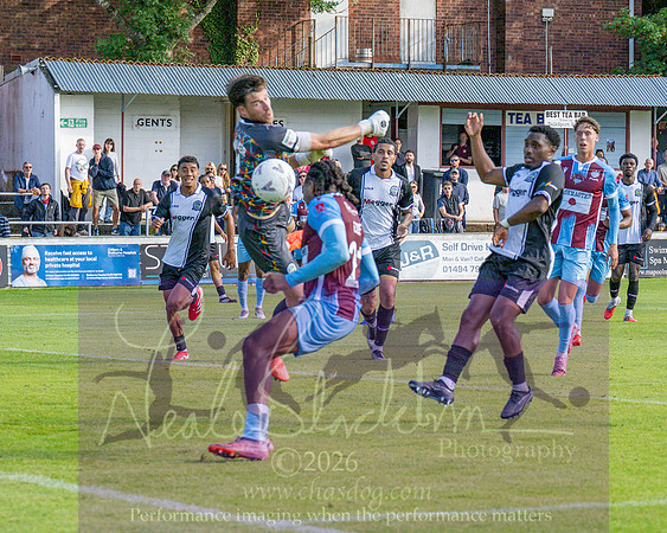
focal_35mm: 166
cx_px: 537
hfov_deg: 11.6
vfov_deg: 9.3
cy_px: 267
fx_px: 3272
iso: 400
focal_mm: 70
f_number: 4
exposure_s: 1/2500
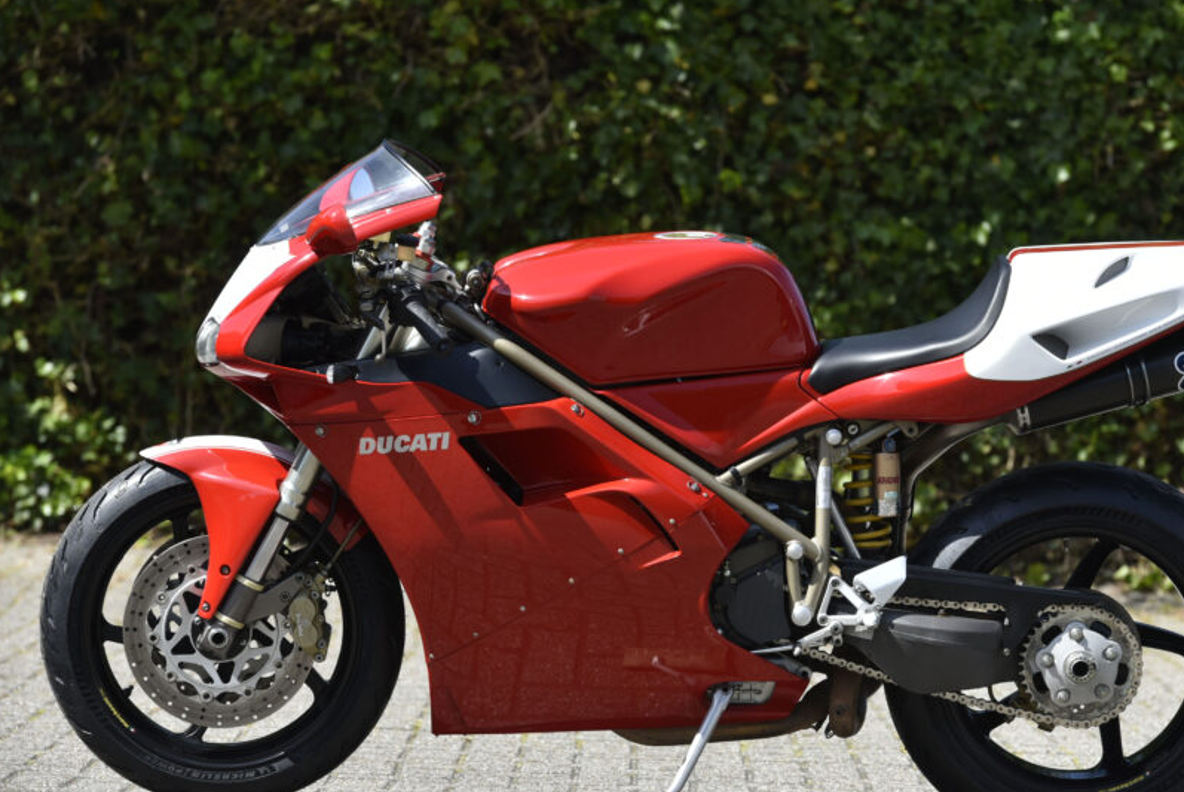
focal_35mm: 232
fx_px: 7637
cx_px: 689
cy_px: 431
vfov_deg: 5.9
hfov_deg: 8.9
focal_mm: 185
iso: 400
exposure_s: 1/1000
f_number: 5.6
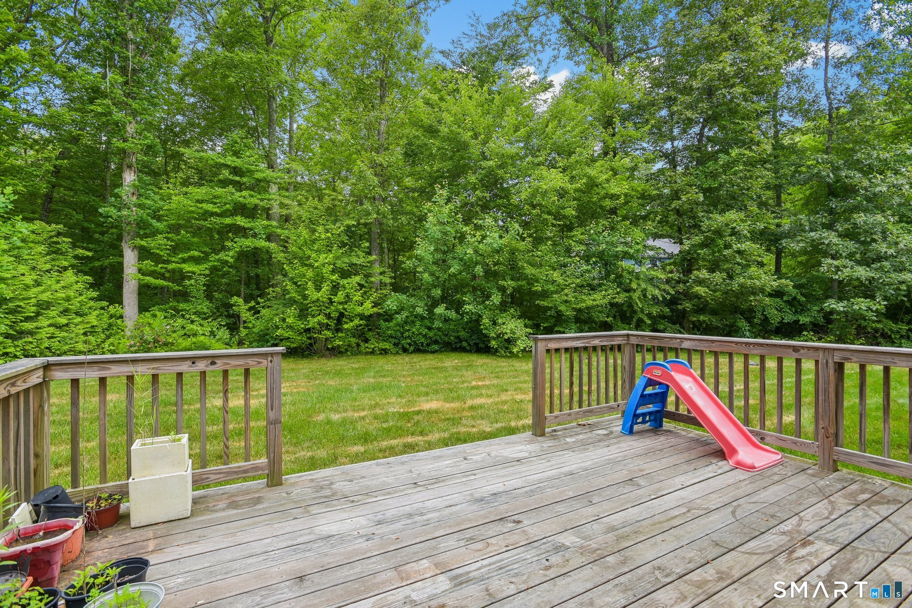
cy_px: 304
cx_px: 456
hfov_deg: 93.3
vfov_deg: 70.4
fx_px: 431
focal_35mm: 17
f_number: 11
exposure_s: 1/100
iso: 400
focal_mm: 17
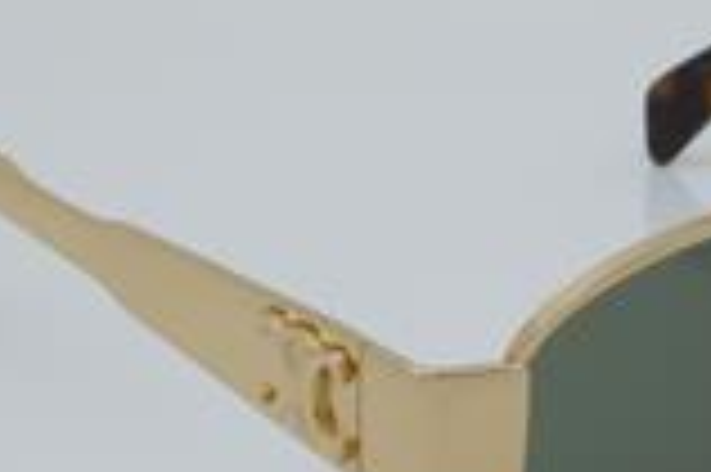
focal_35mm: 209
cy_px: 261
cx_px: 738
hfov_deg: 9.8
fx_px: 4129
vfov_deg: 6.5
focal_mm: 55
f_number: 32
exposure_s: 1/4
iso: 100
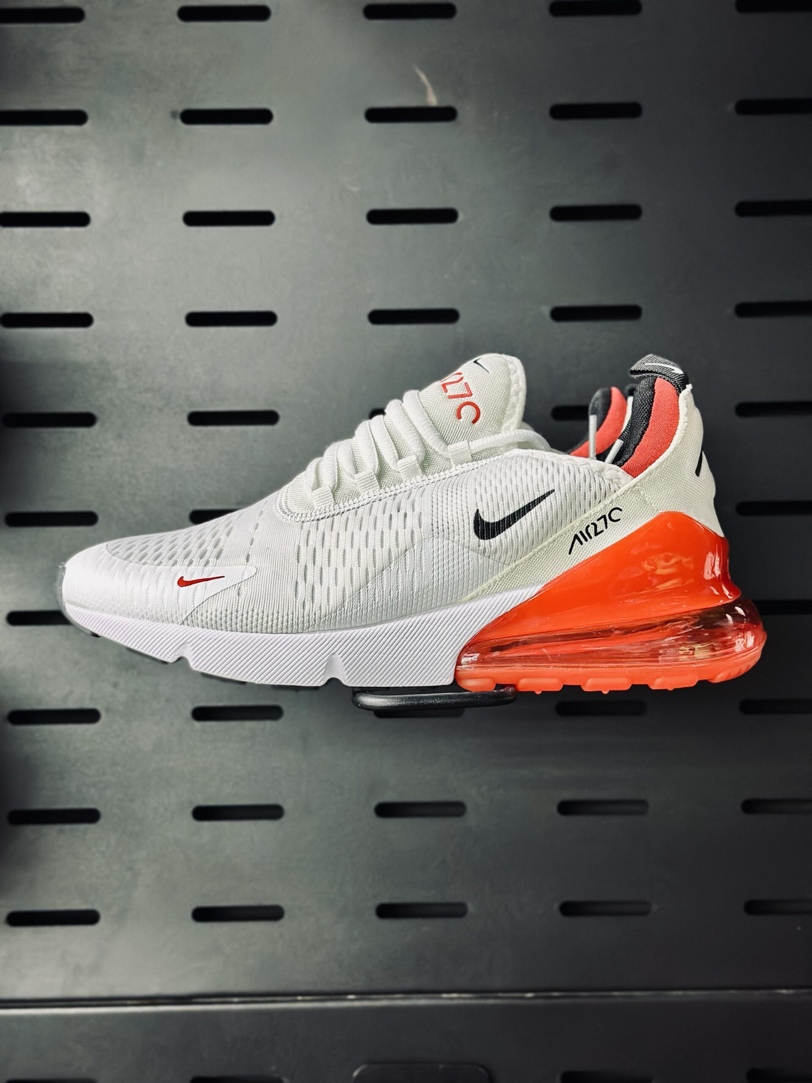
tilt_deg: +0.6
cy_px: 542
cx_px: 406
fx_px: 1501
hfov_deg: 30.3
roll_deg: +0.1
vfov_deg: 39.7
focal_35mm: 48
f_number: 1.78
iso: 200
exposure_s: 1/50
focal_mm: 6.86
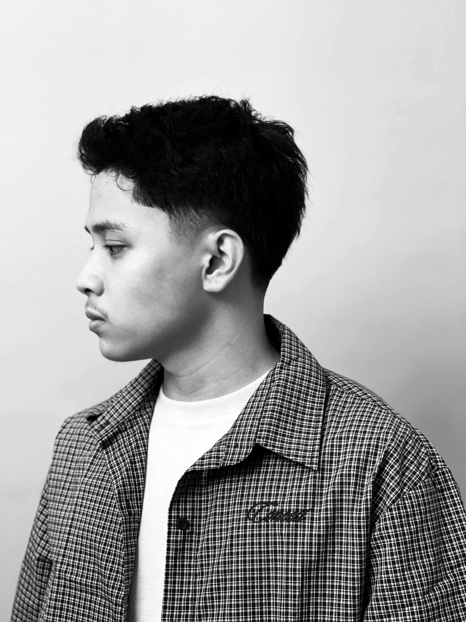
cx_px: 233
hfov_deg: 22.9
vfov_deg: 30.3
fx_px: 1149
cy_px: 311
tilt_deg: +0.8
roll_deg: -0.4
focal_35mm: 64
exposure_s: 1/64
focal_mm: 7.5
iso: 250
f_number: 2.2
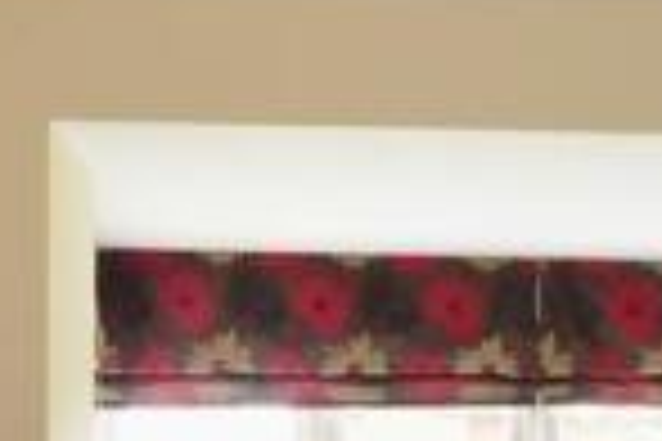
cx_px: 482
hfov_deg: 29.7
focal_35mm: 67
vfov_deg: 18.8
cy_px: 574
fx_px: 1232
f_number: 11
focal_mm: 10
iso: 200
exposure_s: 1.6
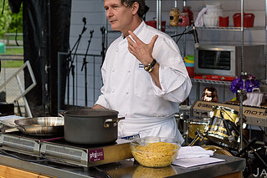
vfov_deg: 13.6
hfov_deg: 20.3
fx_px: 742
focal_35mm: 100
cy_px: 33
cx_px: 90
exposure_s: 1/1250
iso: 200
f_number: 3.2
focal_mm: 55
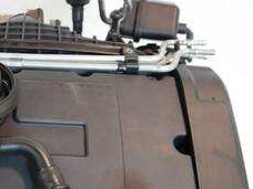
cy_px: 93
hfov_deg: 30.9
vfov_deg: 24.8
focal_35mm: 59
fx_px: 431
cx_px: 17
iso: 1000
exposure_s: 1/125
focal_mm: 14
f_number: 3.5
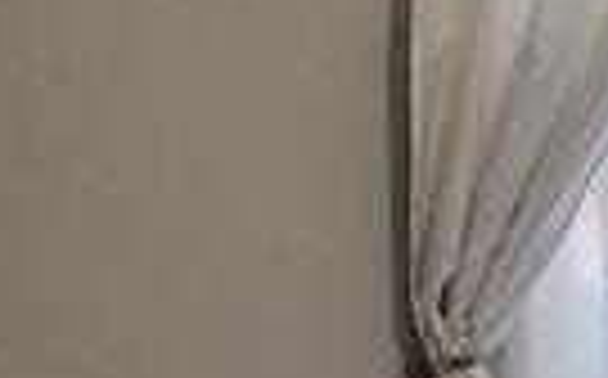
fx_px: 1771
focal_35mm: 107
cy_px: 572
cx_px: 1090
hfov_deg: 16.4
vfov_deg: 11.7
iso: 275
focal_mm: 1.42
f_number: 2.2
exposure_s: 1/33.3
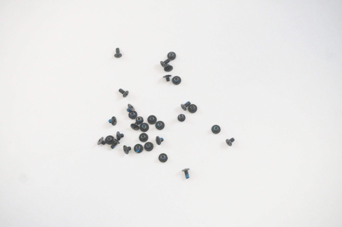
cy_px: 114
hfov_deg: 38.9
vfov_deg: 26.4
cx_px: 171
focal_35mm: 51
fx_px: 484
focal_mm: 34
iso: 6400
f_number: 5.6
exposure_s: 1/250
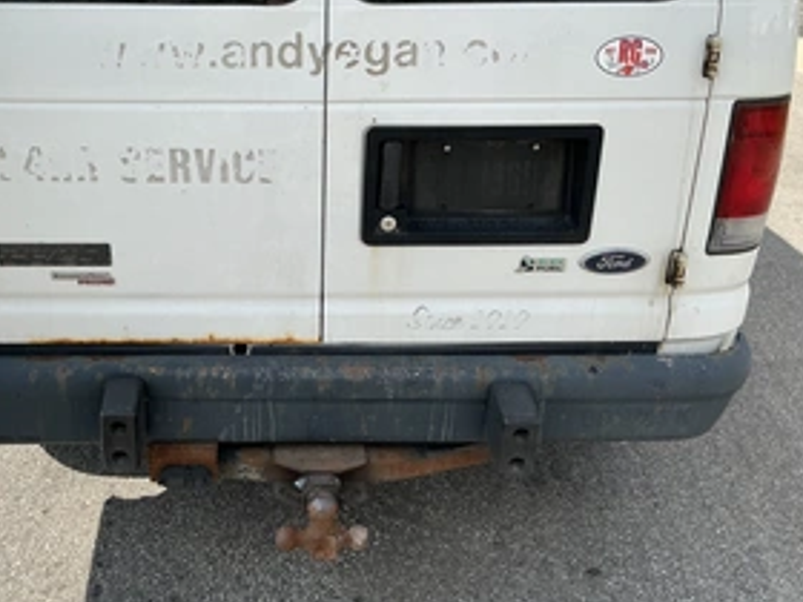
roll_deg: -0.4
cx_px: 287
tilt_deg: -19.8
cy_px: 247
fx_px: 928
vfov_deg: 35.9
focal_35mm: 40
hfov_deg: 46.3
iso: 25
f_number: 1.8
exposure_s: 1/1342
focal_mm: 3
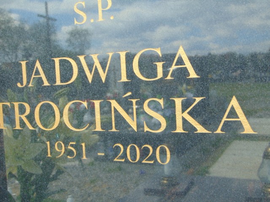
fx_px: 328
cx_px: 135
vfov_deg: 34.3
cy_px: 101
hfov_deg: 44.8
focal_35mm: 42
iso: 80
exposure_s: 1/160
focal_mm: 7.6
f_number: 3.3
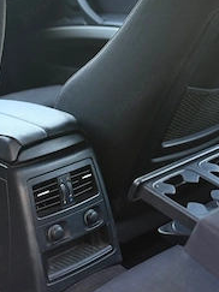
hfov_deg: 18.6
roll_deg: -1.5
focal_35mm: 79
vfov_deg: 24.6
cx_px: 82
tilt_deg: -18.5
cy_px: 101
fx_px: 667
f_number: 1.78
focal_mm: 6.76
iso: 200
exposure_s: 1/90
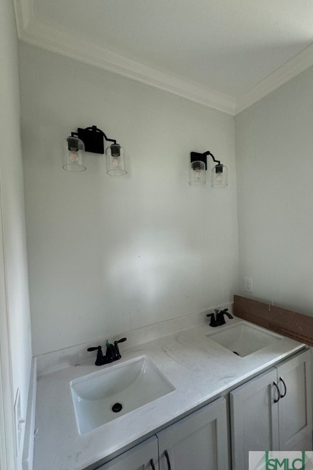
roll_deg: +3.0
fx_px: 196
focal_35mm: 15
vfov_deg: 100.4
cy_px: 239
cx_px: 140
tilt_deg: -1.9
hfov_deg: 77.1
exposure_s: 1/60
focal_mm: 2.22
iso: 200
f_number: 2.2
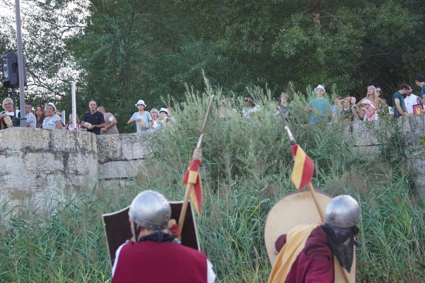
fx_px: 974
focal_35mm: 82
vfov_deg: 16.5
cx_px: 212
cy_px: 142
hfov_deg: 24.6
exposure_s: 1/160
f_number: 4.5
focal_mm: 55
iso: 320
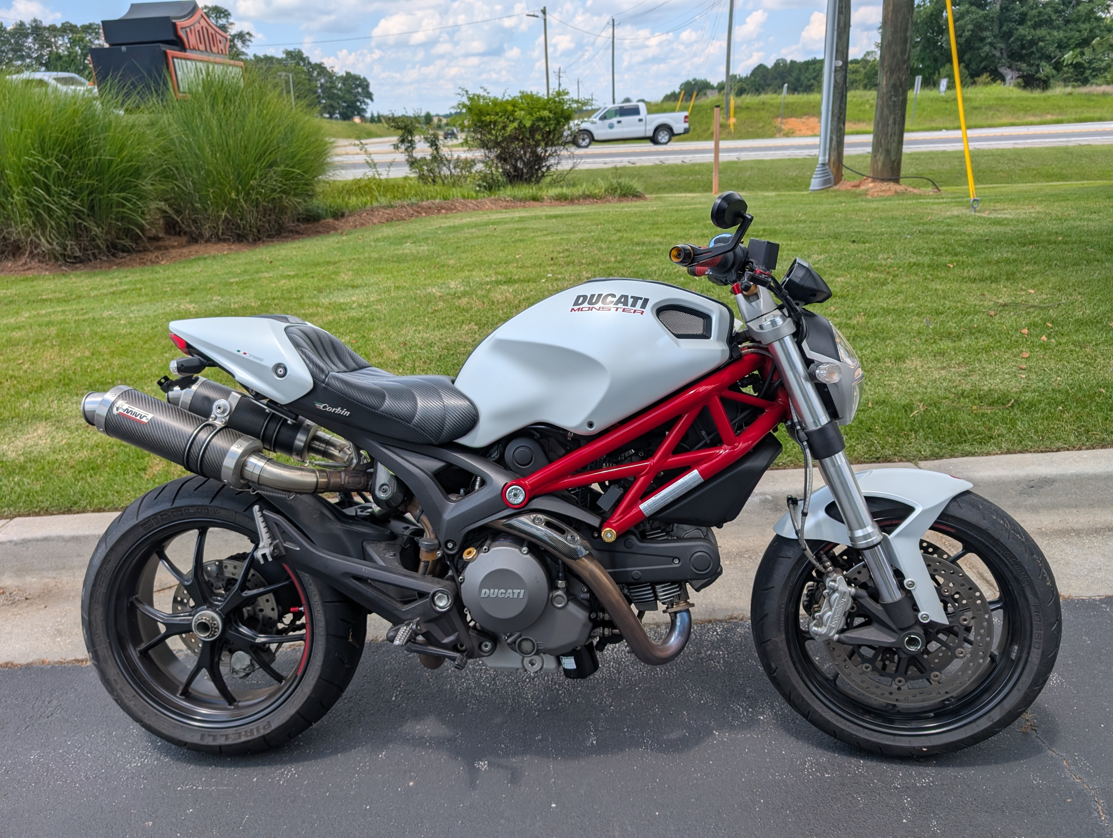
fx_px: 773
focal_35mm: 24
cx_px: 556
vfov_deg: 56.9
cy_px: 419
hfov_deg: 71.5
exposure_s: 1/887
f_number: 1.68
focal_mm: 6.9
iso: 22
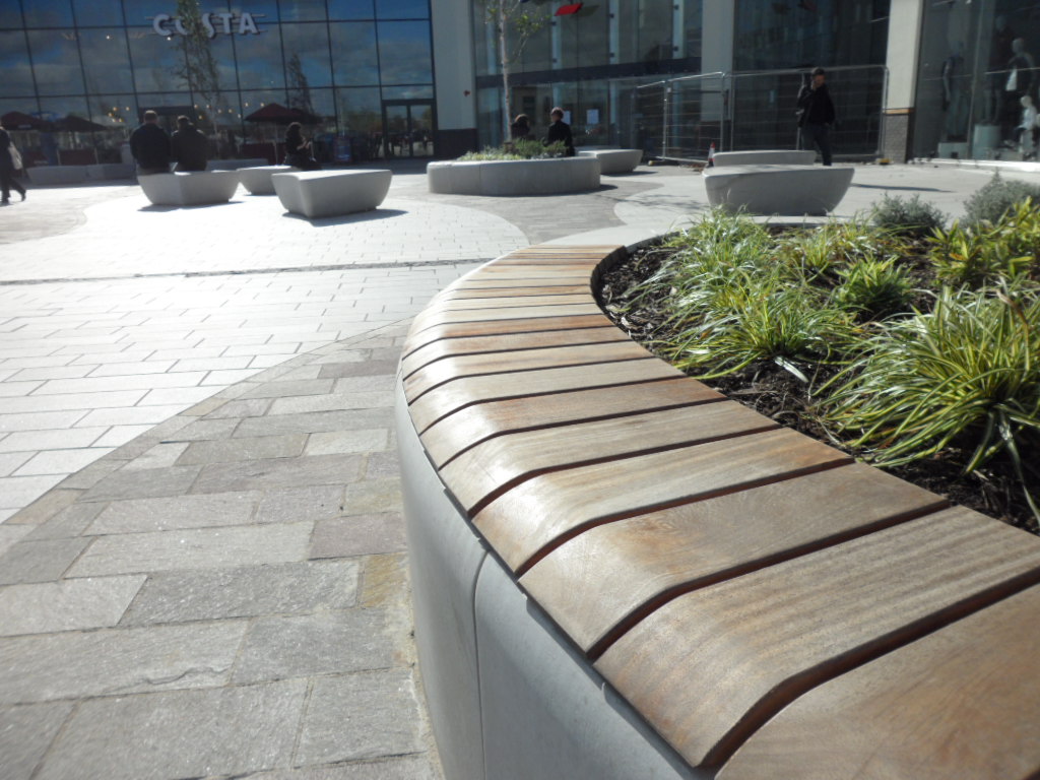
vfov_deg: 51.4
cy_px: 390
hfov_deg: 65.3
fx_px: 811
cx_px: 520
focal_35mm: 27
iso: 80
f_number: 8.9
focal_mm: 4.9
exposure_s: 1/180
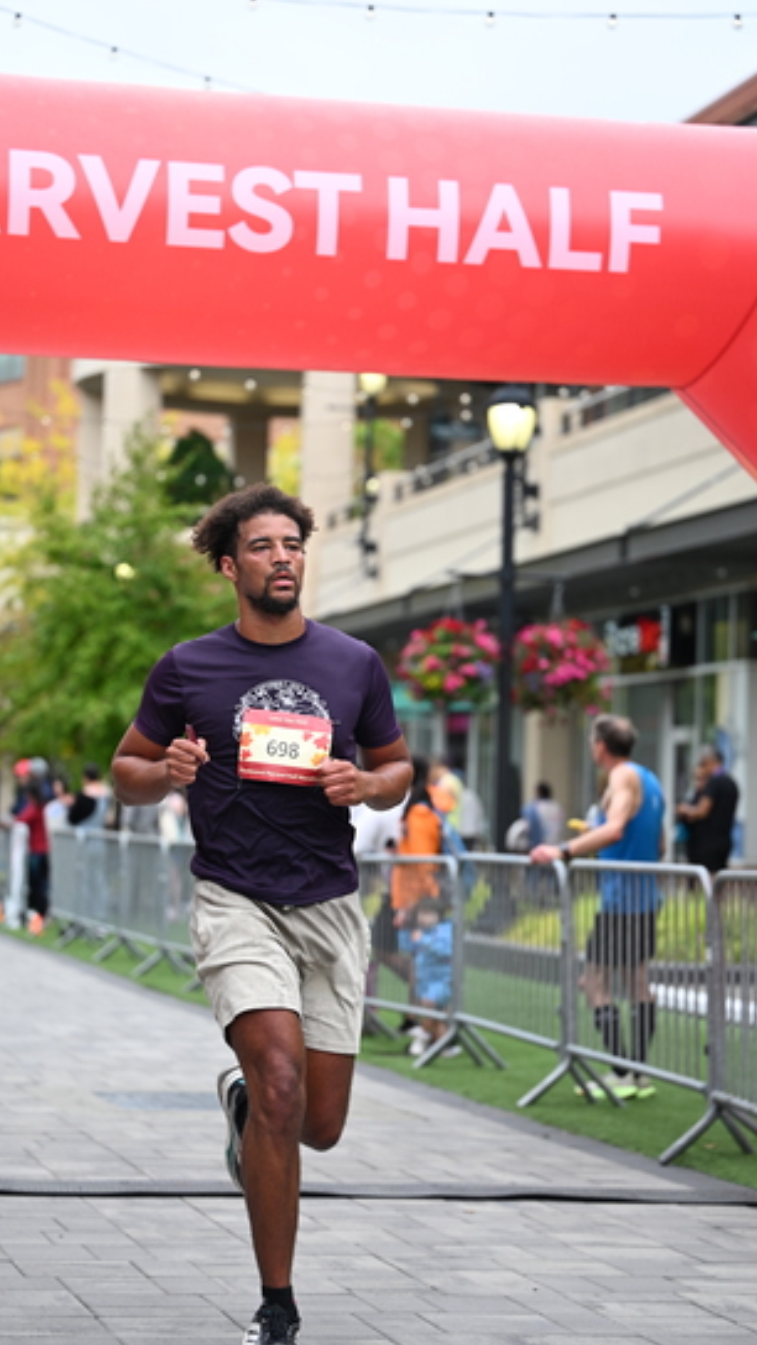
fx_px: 3140
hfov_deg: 13.7
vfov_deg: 24.2
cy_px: 668
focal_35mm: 88
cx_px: 343
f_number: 2.8
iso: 640
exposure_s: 1/2000
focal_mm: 83
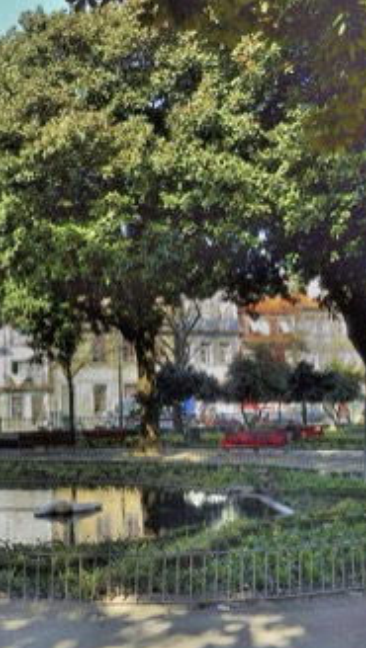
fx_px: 740
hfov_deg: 25.3
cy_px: 326
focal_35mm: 43
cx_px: -59
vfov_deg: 47.3
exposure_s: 1/40
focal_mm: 18
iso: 200
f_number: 11
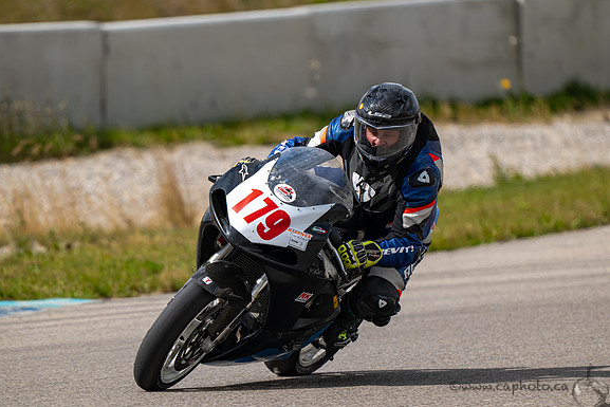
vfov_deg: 2.0
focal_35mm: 676
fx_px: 11457
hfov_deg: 3.0
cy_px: 213
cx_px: 341
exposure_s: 1/1250
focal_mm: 600
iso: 160
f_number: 6.3
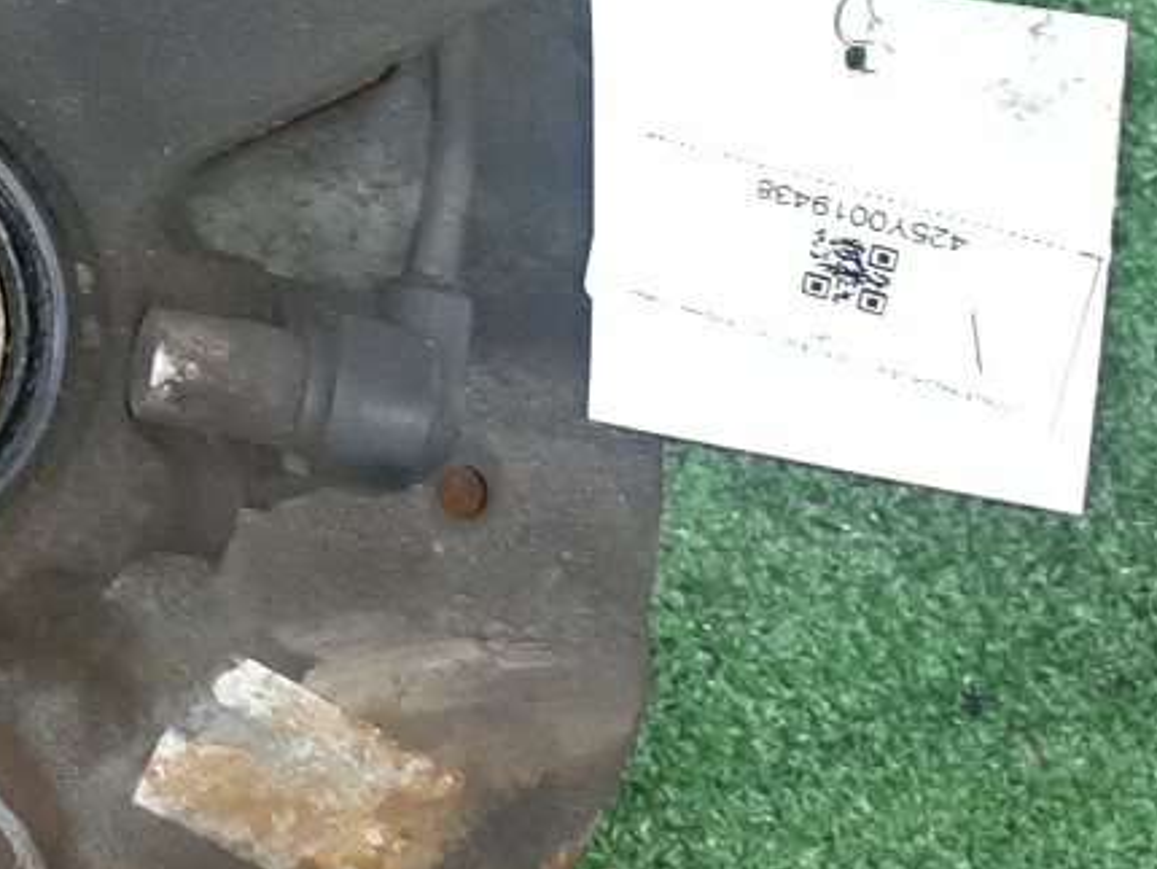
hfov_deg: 19.9
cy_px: -19
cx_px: -503
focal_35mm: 87
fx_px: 2909
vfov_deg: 16.6
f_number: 1.7
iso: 190
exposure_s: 1/33
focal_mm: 3.93
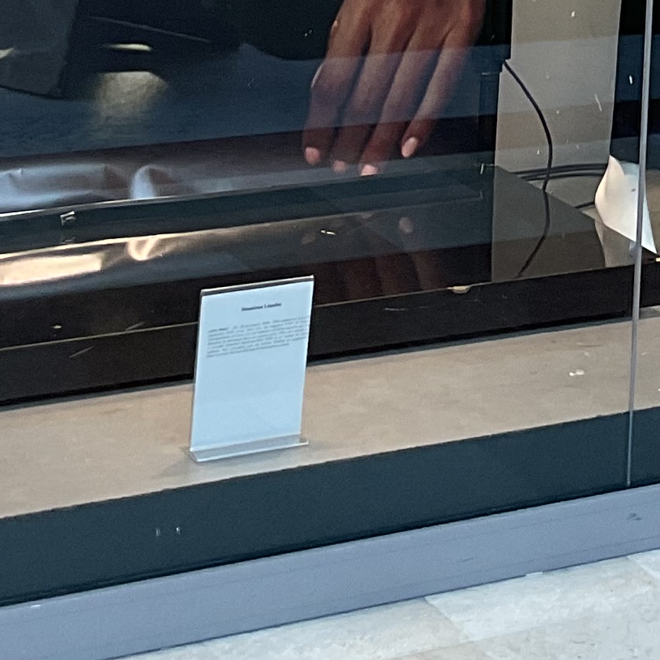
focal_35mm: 127
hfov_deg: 13.4
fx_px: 2740
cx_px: 757
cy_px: -349
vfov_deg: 13.0
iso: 40
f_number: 1.8
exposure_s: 1/120
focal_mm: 3
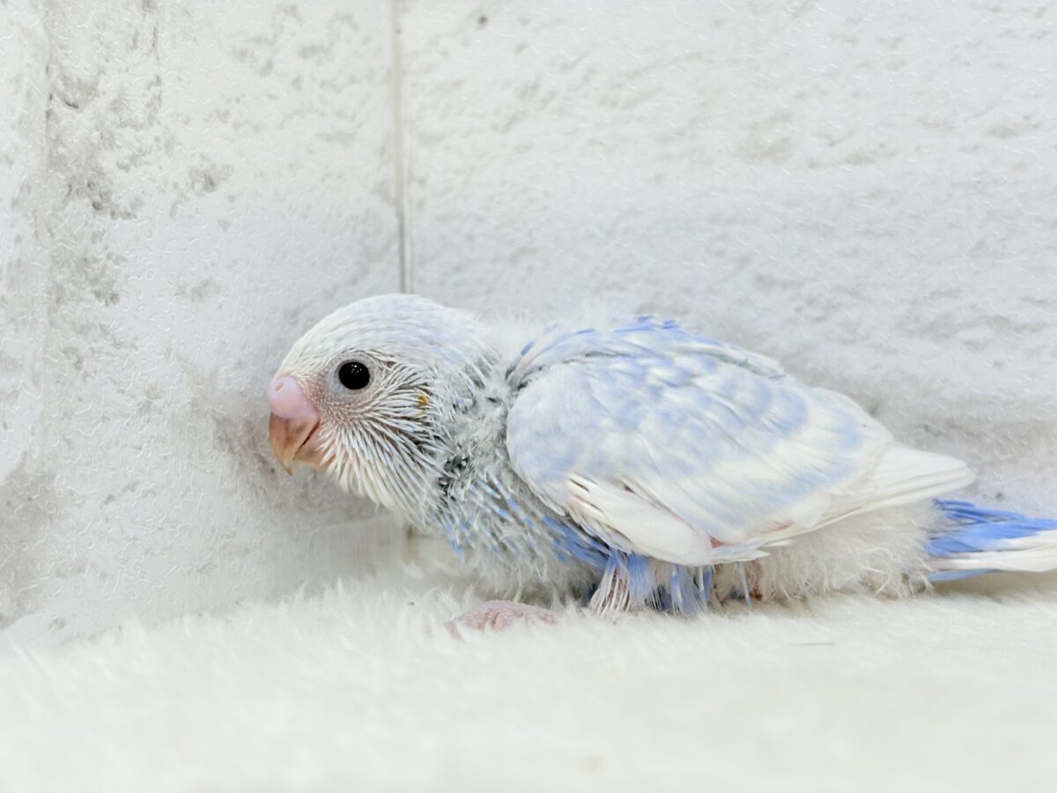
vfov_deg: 28.0
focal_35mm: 52
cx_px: 528
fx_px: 1588
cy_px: 396
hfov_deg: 36.8
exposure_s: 1/100
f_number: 1.6
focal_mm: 5.96
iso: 64
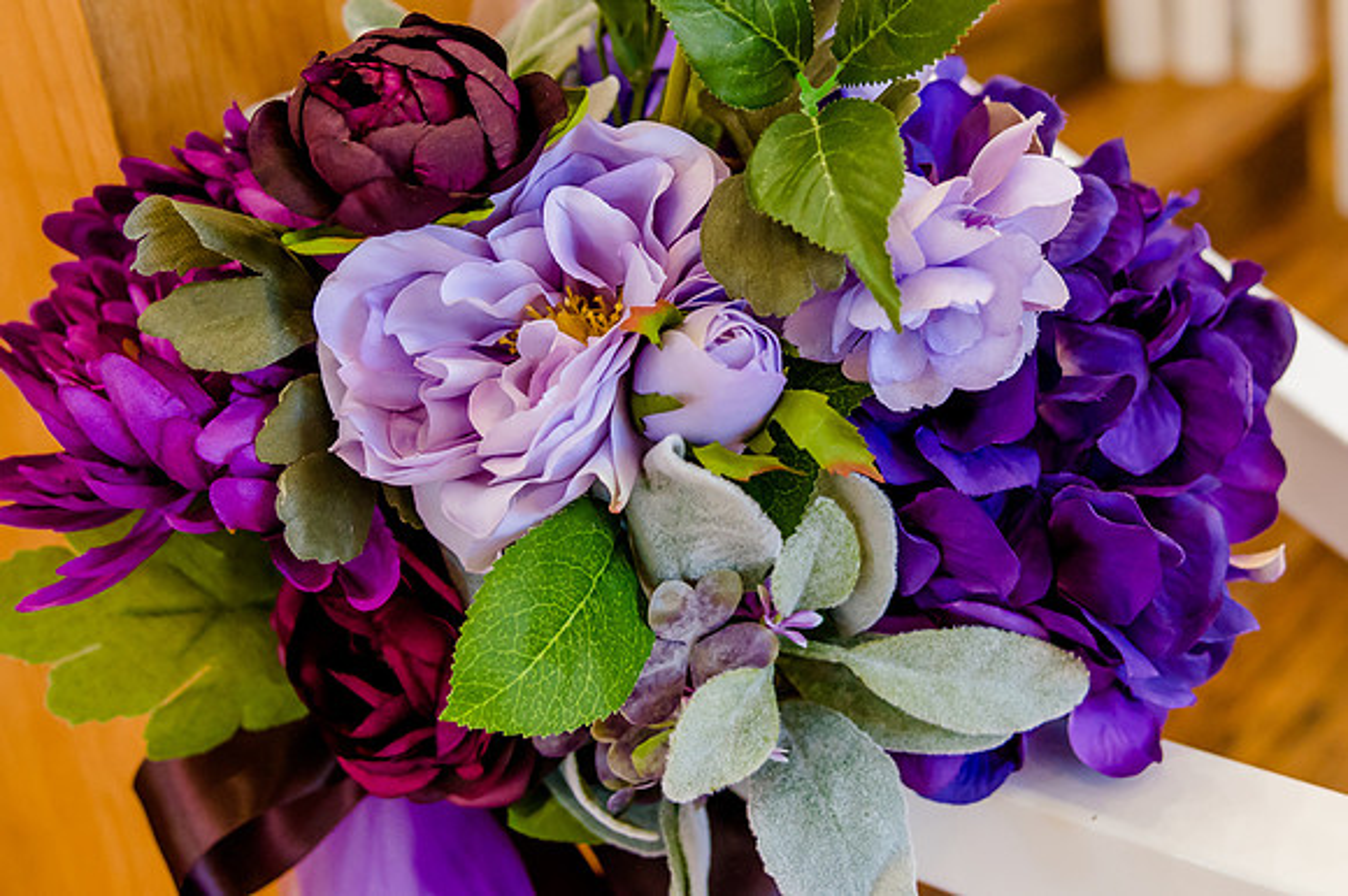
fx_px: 2057
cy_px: 265
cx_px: 801
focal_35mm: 55
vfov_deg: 24.4
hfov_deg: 36.2
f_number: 4
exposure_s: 1/250
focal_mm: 32
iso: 1600
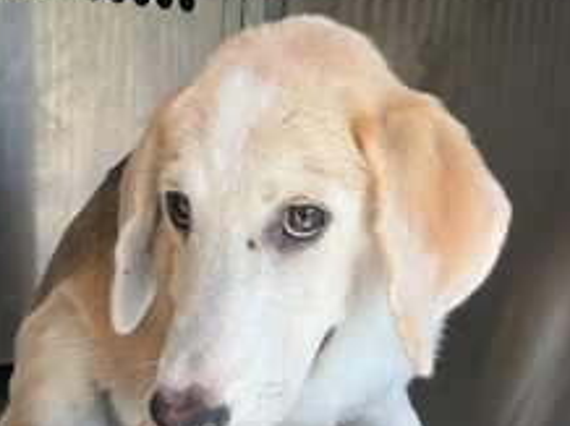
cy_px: 352
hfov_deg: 34.4
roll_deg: -5.6
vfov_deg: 25.5
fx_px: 921
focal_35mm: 56
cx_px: 309
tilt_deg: -16.5
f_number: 1.8
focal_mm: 3
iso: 40
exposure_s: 1/100
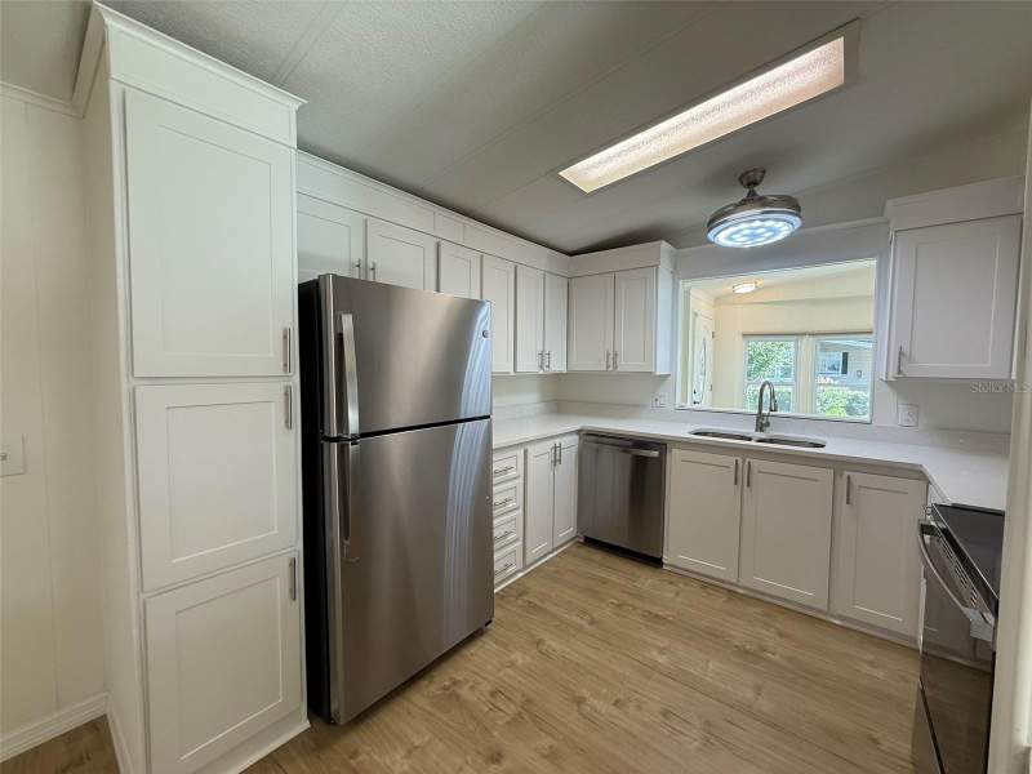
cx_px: 516
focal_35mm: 14
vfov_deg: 85.7
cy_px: 387
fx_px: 417
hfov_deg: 102.1
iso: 125
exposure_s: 1/120
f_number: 2.2
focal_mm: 2.22
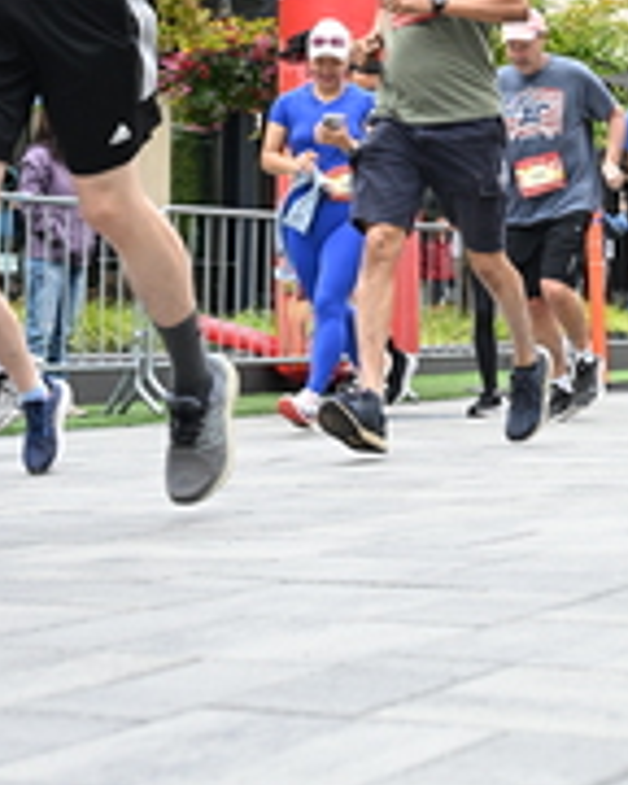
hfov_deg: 16.8
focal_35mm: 89
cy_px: -44
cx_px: 652
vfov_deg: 20.6
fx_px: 2068
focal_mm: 31
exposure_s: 1/640
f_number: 4
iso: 2000
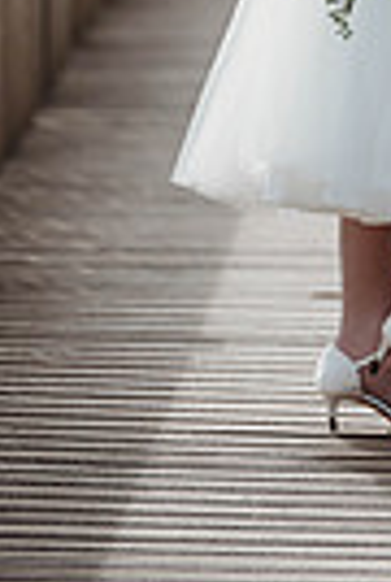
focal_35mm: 670
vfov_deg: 3.1
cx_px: 543
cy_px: -239
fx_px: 10859
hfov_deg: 2.1
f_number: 3.2
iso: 200
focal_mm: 200
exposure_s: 1/2500
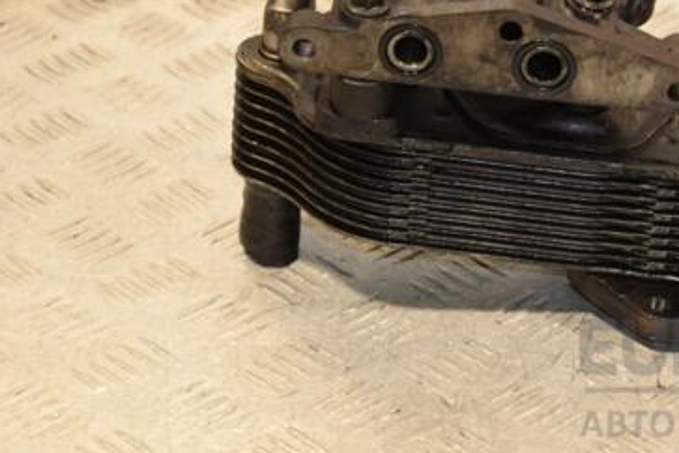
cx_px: 544
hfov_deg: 14.2
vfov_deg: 9.5
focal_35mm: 144
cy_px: 97
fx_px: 2716
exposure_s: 1/125
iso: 800
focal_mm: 58
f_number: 5
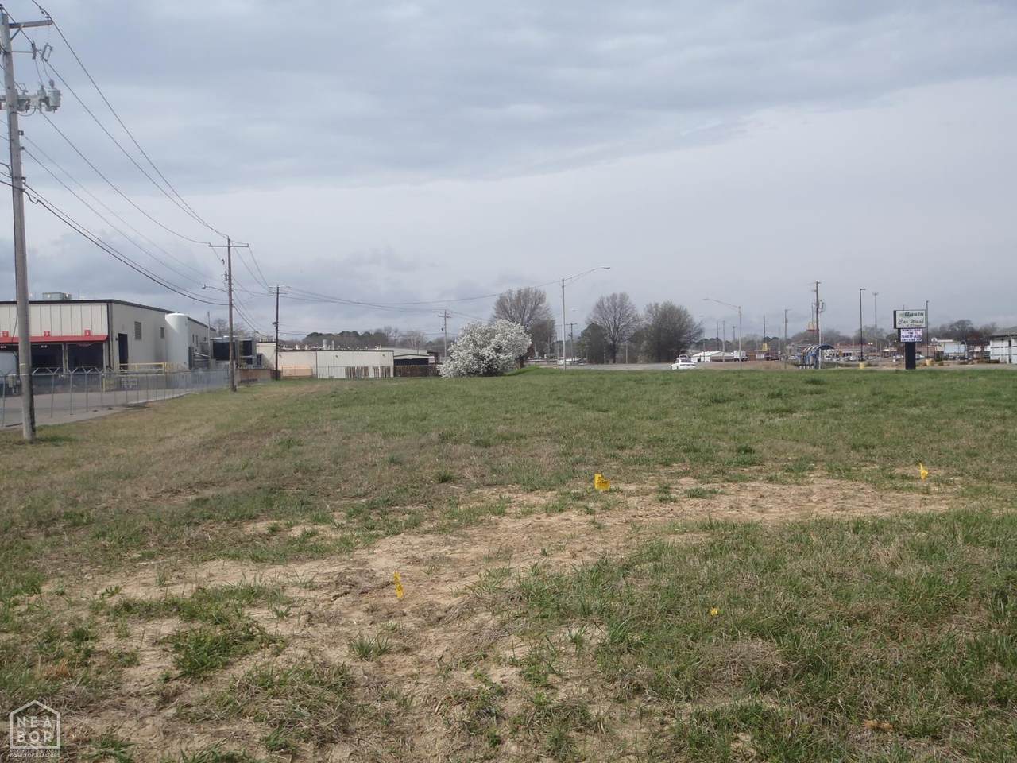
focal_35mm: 36
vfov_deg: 39.7
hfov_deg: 51.4
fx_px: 1058
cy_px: 382
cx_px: 508
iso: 80
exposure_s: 1/640
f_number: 5
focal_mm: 6.53
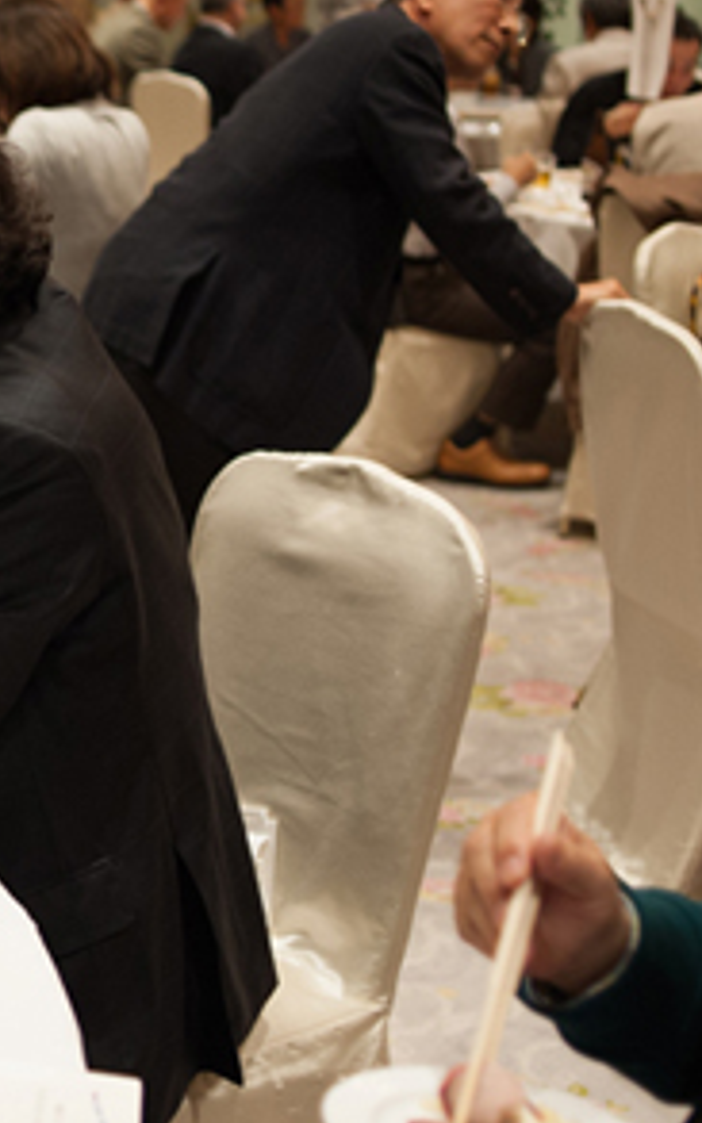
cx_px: -246
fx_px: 2389
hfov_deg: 15.8
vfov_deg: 26.4
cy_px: 468
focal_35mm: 78
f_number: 2.8
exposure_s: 1/100
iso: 640
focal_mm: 35
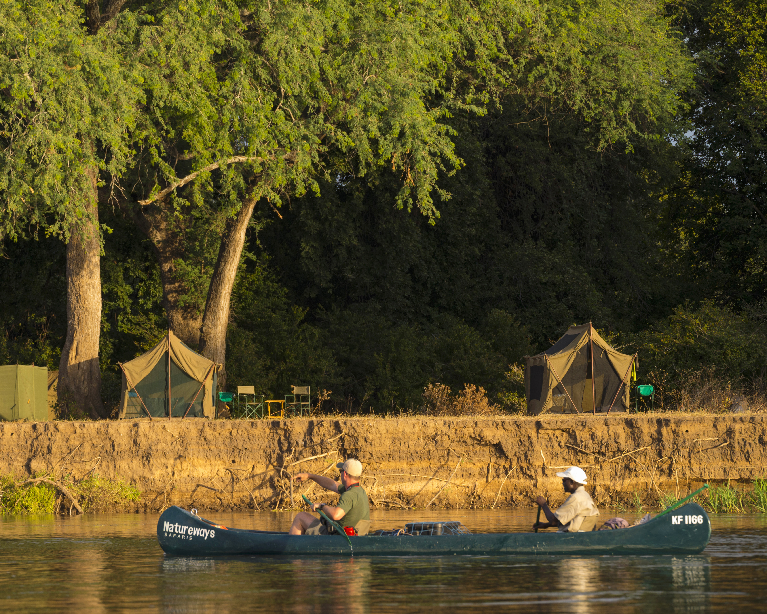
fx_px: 4359
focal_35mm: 192
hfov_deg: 10.1
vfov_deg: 8.1
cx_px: 312
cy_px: 306
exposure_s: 1/200
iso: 640
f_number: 8
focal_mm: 170
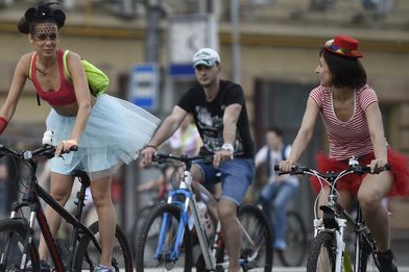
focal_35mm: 357
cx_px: 92
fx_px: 4054
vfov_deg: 3.8
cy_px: 169
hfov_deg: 5.8
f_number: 2.8
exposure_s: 1/500
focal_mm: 200
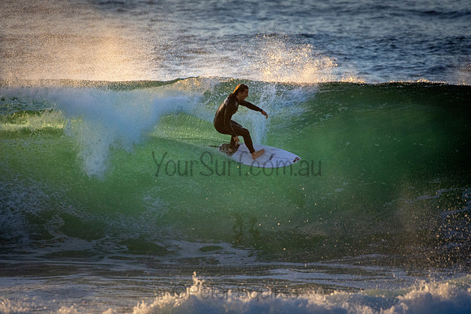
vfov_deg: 1.8
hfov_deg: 2.7
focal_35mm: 750
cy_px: 157
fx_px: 9814
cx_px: 236
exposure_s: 1/2000
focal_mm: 500
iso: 1000
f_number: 5.6
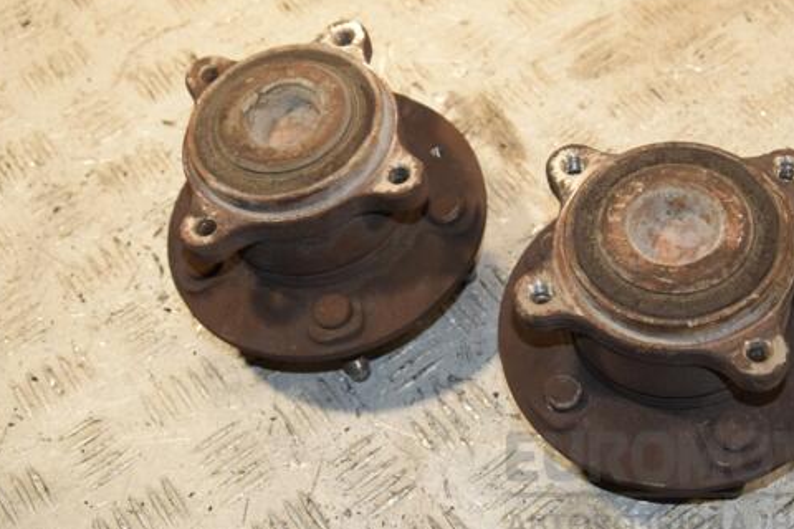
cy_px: 236
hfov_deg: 30.6
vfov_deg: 20.7
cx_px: 475
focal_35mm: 66
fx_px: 1447
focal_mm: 35
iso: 800
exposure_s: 1/200
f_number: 7.1
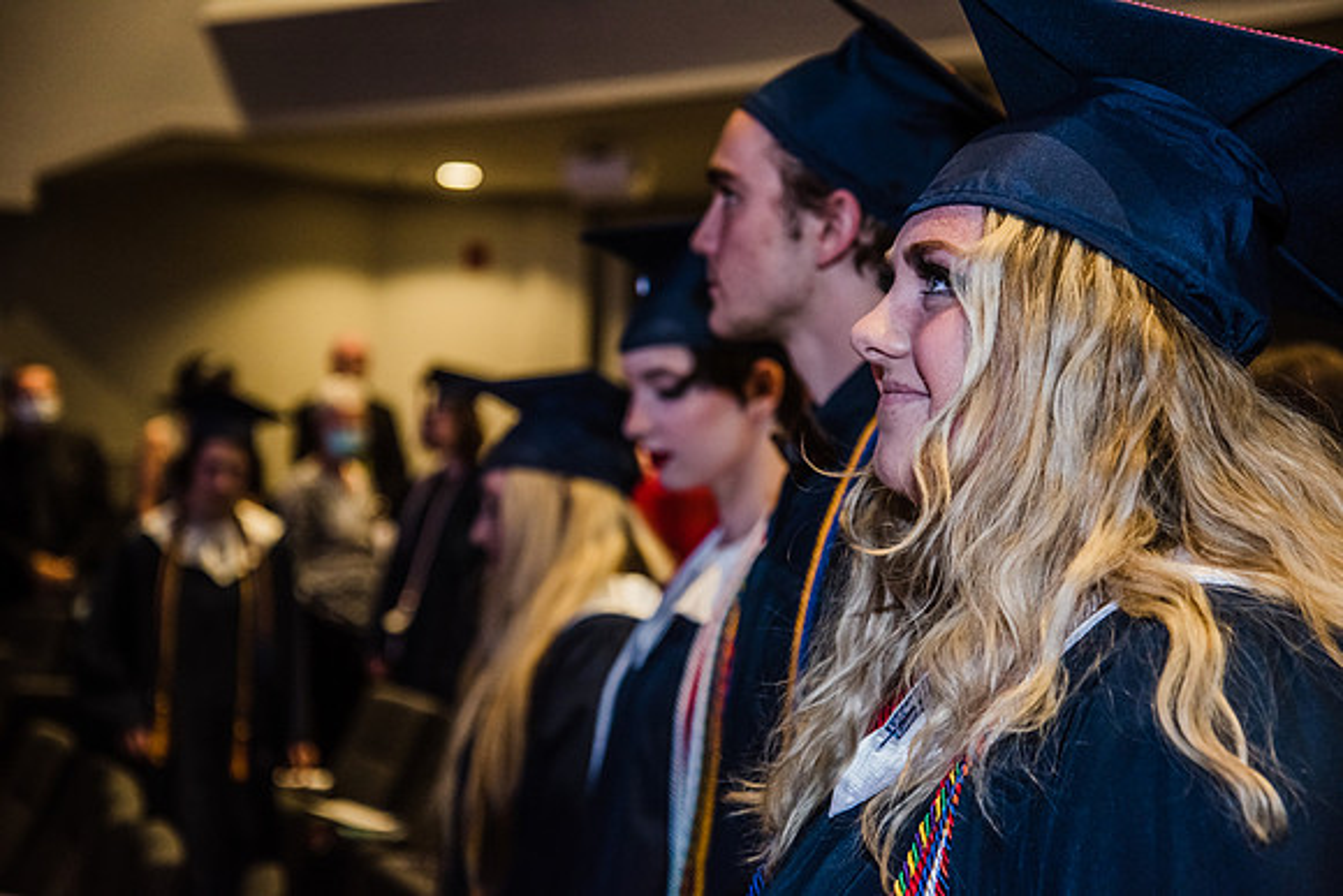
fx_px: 2537
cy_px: 448
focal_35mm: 68
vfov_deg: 20.0
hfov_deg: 29.6
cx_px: 672
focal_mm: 68
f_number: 4.5
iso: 800
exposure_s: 1/200
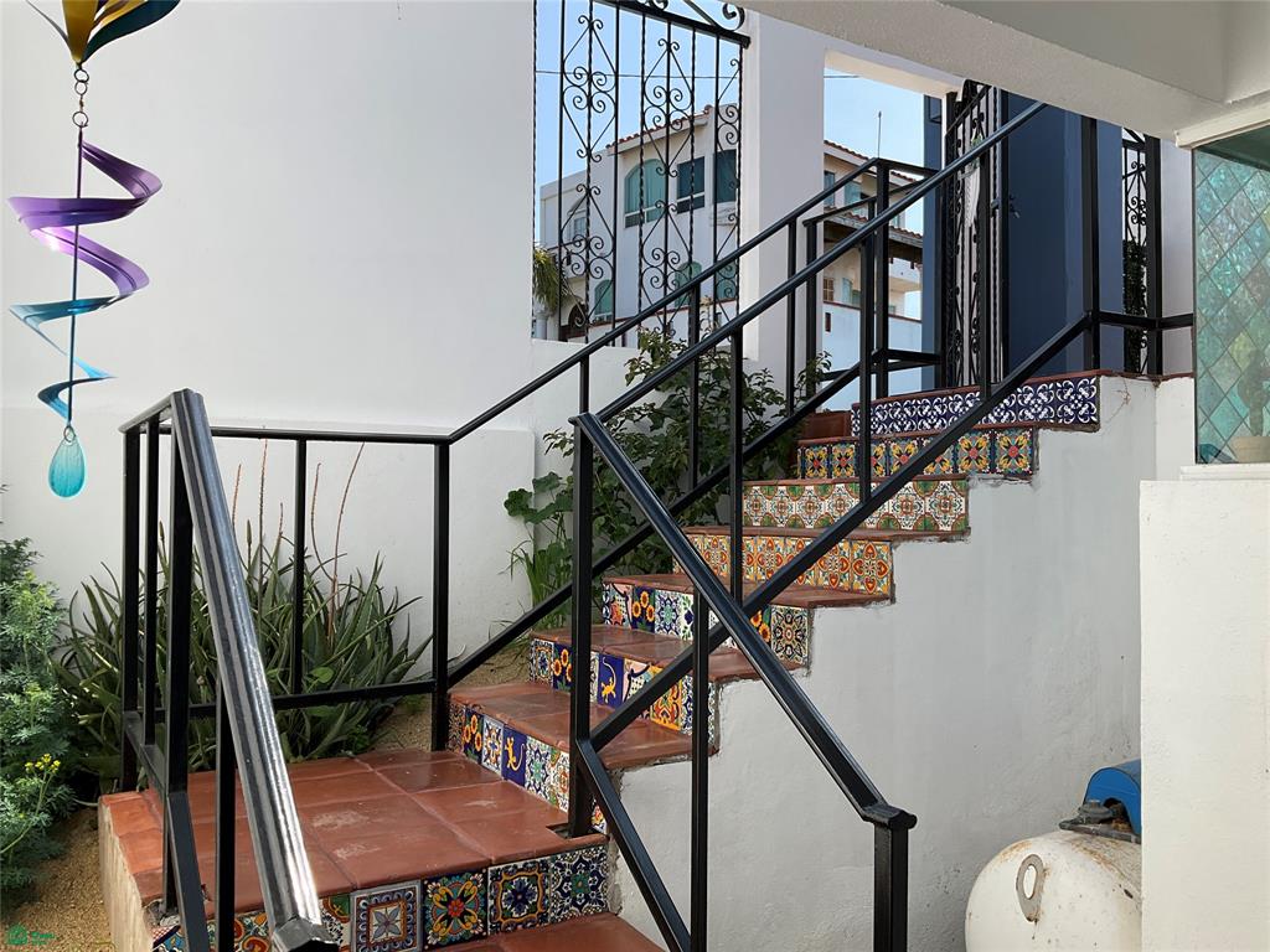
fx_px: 1064
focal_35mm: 29
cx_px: 635
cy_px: 476
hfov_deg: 61.7
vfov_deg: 48.2
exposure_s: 1/1730
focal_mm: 3
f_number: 1.8
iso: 25
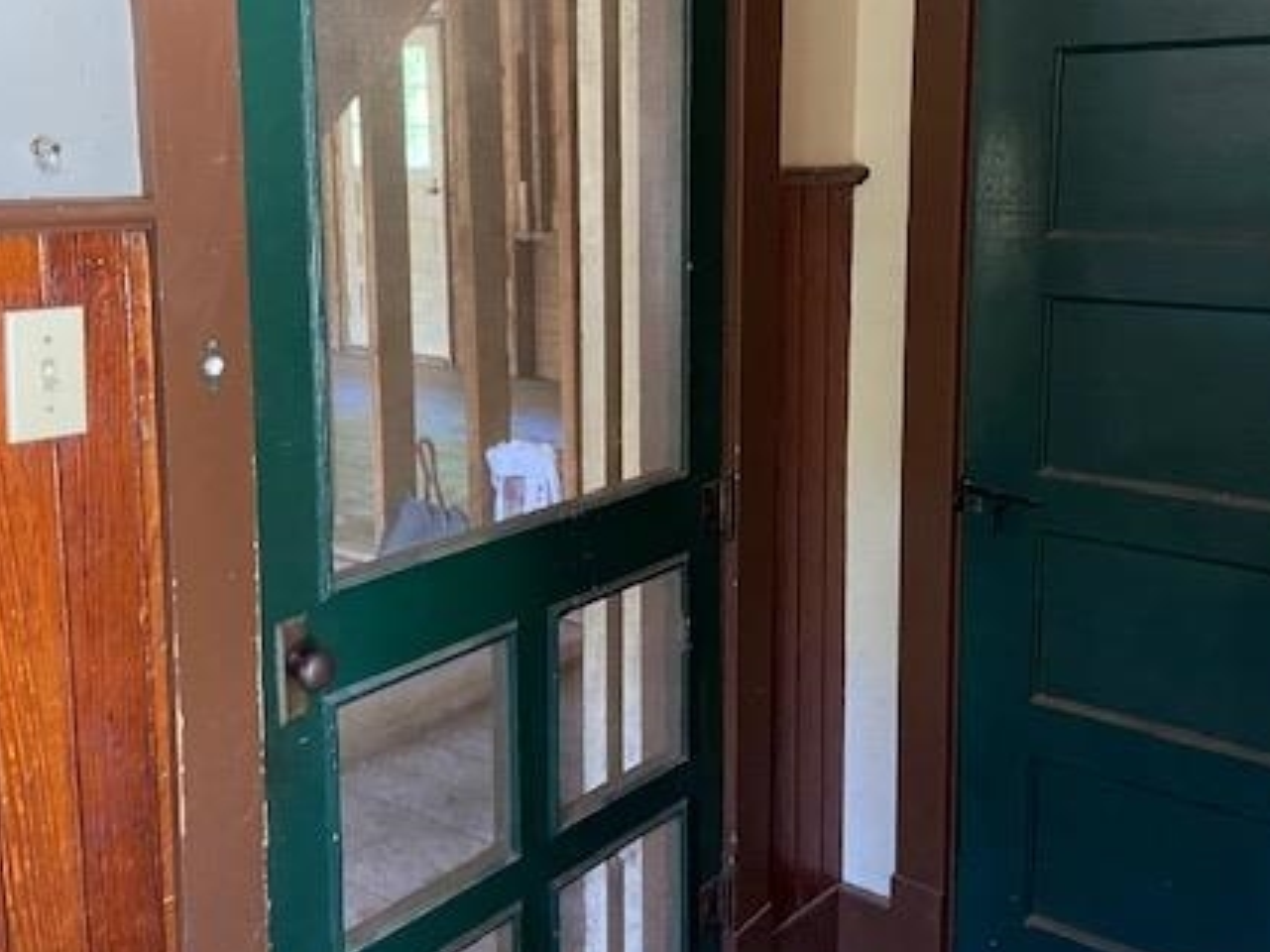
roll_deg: -0.7
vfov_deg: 36.6
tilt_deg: -9.2
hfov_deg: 47.8
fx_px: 1430
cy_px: 372
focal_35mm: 39
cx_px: 696
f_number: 1.8
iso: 800
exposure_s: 1/30
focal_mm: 4.25
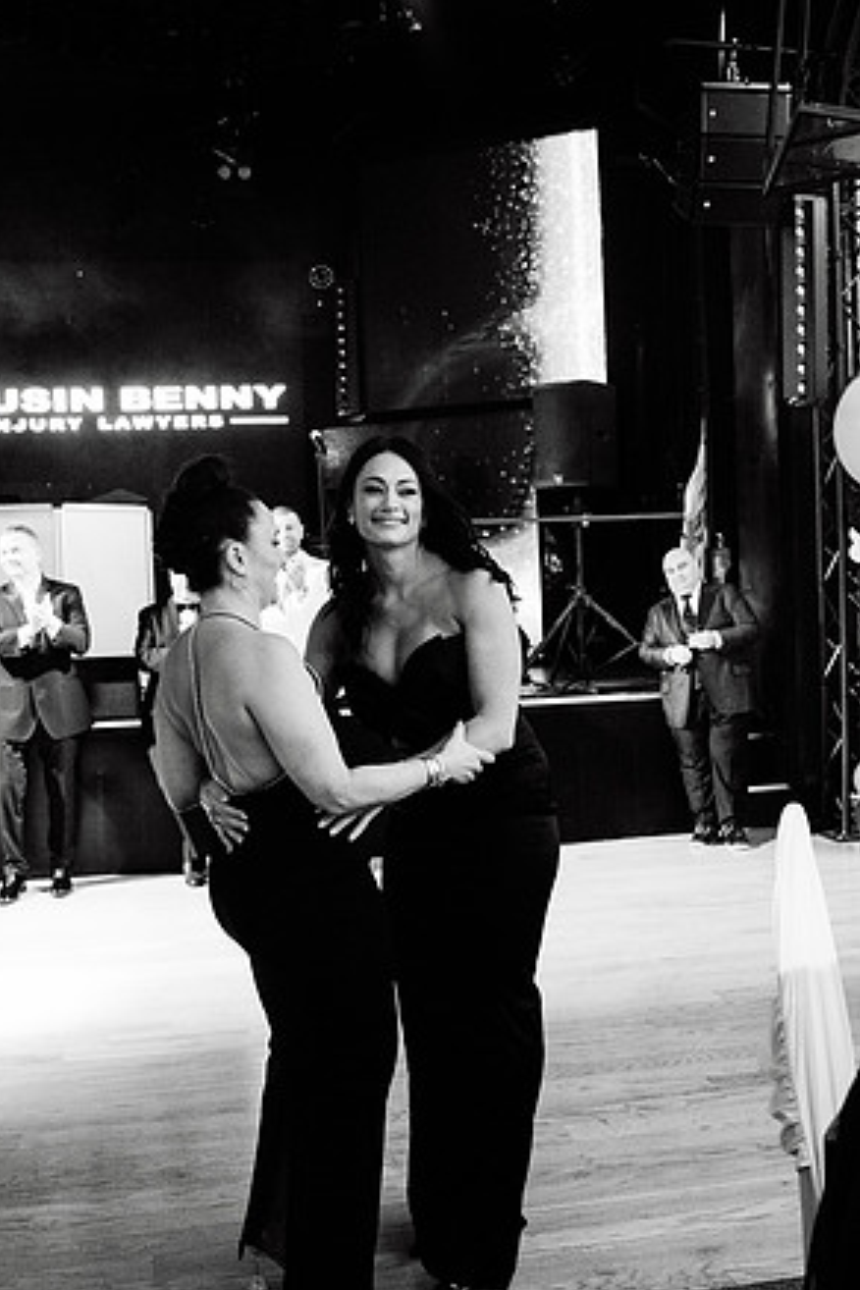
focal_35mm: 36
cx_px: 421
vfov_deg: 53.1
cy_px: 657
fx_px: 1290
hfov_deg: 36.9
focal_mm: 35
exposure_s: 1/200
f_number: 5
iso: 2000
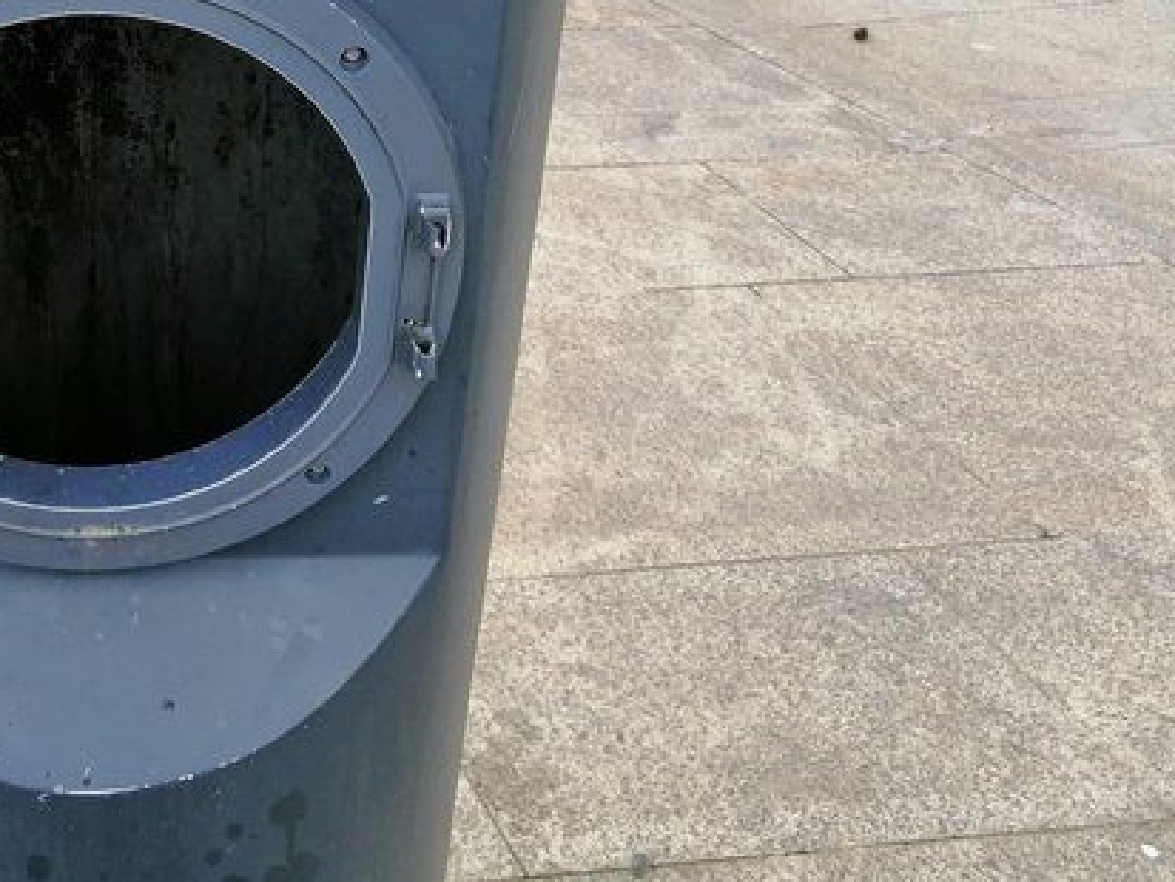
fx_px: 1664
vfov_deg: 28.7
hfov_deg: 36.9
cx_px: 165
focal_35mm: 49
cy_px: 115
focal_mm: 3.95
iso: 64
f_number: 1.8
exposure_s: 1/100
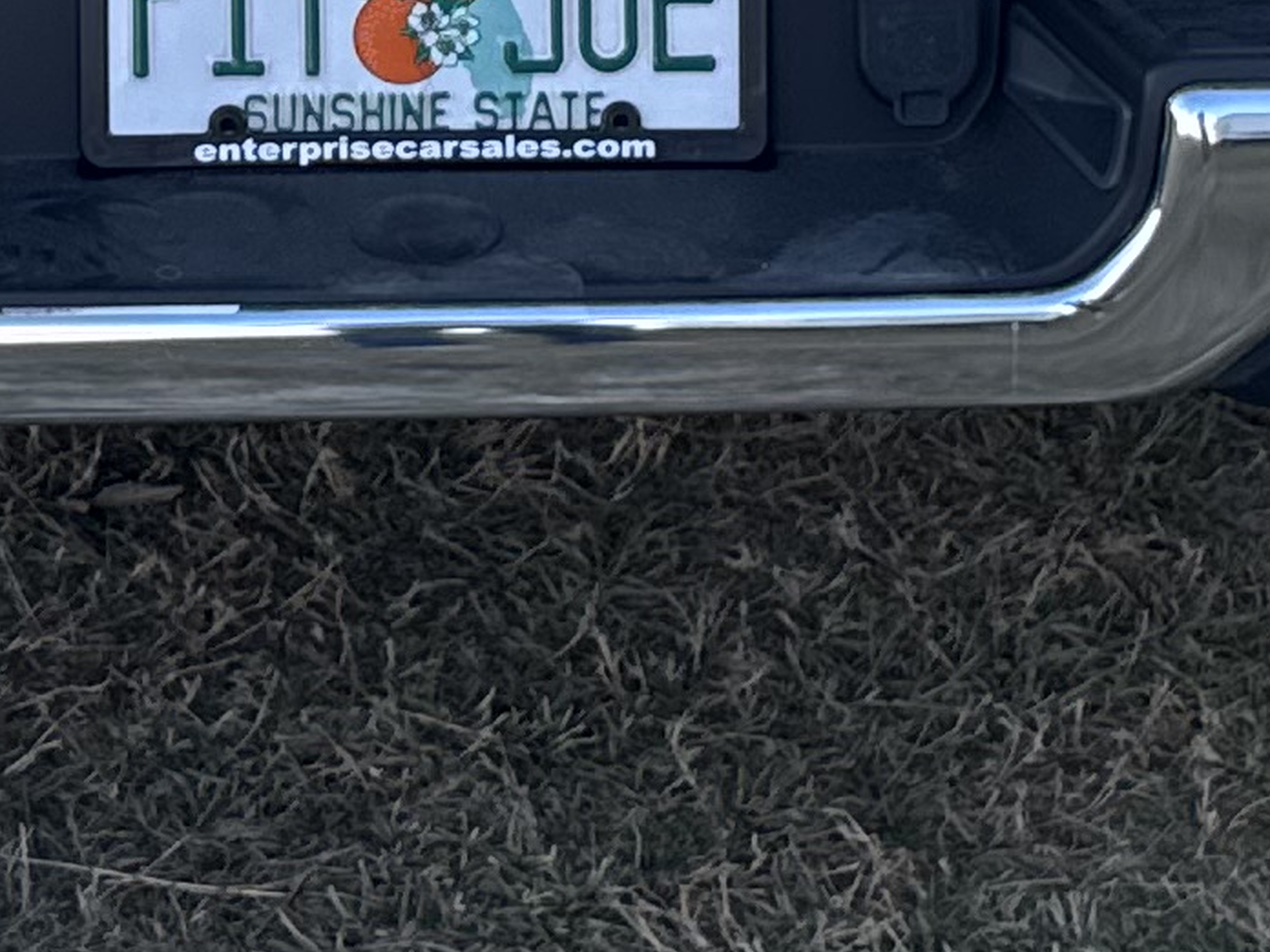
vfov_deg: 10.3
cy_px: -531
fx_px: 5100
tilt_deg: -14.3
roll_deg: -0.6
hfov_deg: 14.2
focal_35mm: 139
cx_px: 536
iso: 80
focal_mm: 6.76
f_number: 1.78
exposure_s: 1/980
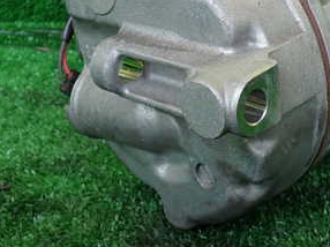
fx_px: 600
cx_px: 260
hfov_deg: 30.1
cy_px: 9
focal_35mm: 63
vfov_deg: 22.5
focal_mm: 5.4
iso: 100
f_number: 3.2
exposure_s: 1/60
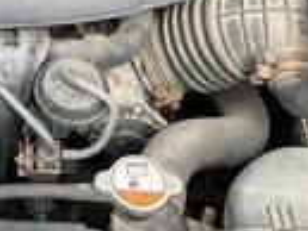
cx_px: -24
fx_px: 802
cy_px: -76
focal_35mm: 90
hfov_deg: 20.8
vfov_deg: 15.6
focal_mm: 3
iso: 25
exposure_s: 1/312
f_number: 1.8
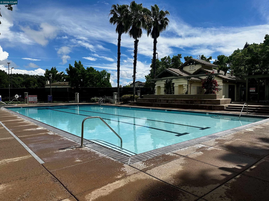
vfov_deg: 56.8
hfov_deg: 71.6
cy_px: 100
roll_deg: +0.9
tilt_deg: -1.2
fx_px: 187
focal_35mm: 24
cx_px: 134
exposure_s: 1/8197
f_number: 1.78
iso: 80
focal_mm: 6.86
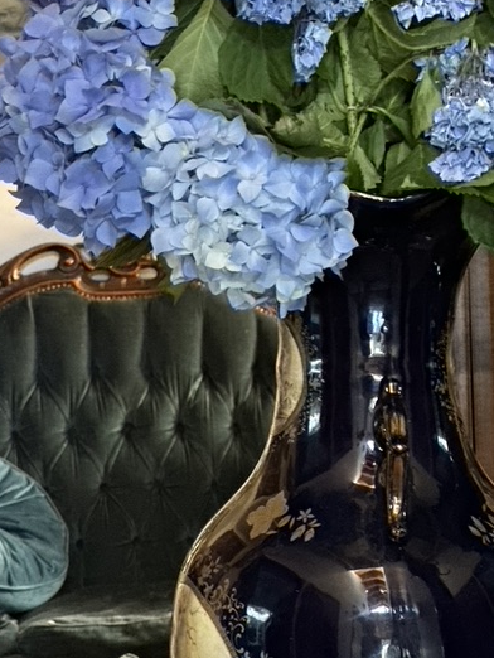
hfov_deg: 9.8
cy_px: 344
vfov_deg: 13.1
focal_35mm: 151
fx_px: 2871
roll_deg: +0.3
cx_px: 45
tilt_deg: -5.7
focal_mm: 9
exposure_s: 1/15
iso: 800
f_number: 2.8
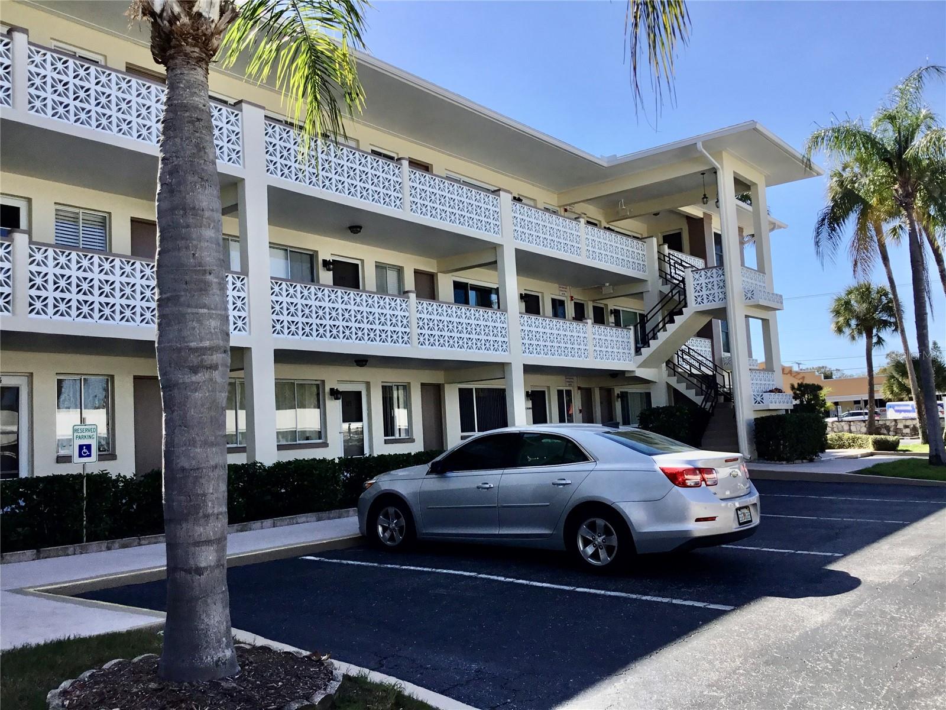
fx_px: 847
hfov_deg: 58.4
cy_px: 355
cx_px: 473
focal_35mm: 31
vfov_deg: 45.4
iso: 25
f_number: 2.4
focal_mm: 3.3
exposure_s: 1/823
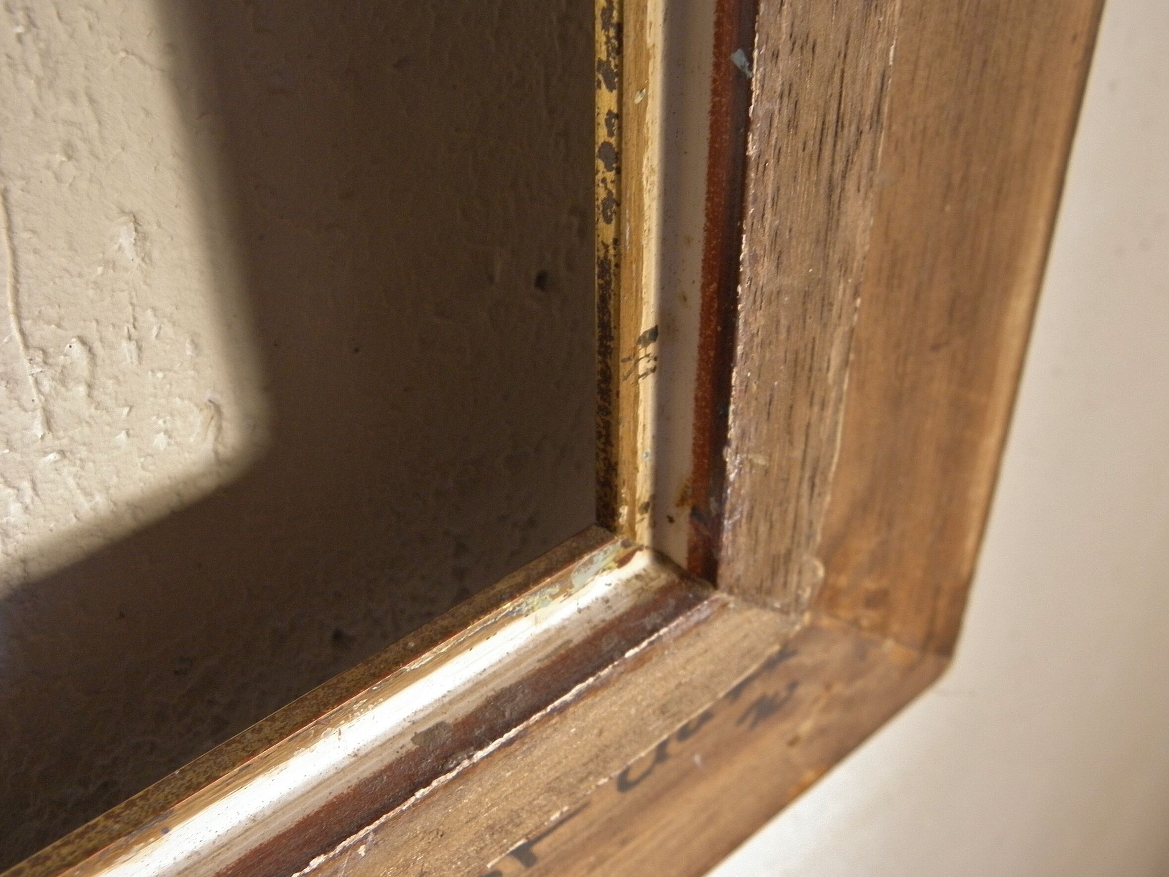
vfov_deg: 36.8
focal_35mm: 39
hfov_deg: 47.8
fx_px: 1317
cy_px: 418
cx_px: 618
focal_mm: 6.4
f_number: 3.7
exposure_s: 1/25
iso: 200
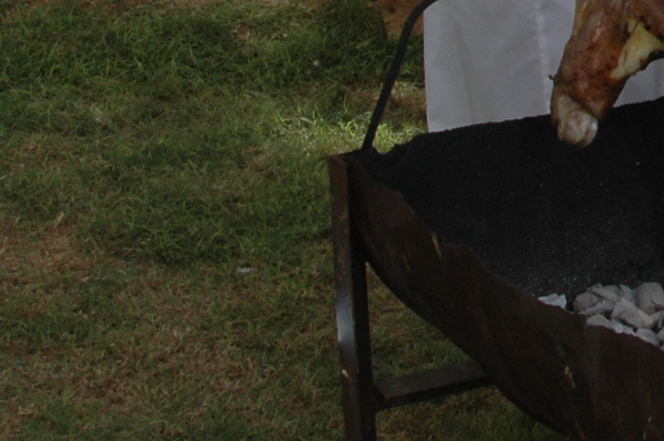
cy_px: -277
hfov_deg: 11.9
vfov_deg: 8.1
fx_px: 3040
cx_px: 995
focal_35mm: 165
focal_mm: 30
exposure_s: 1/200
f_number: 9
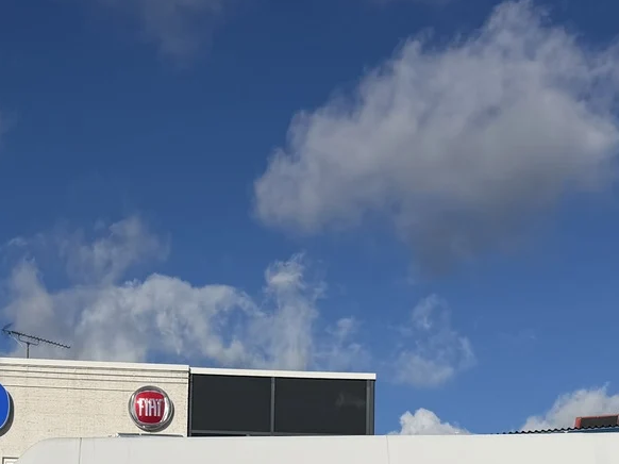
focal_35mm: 66
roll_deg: -1.2
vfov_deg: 20.6
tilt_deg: +6.0
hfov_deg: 29.4
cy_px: 569
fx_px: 1180
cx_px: 270
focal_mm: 6.76
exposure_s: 1/17544
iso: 80
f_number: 1.78
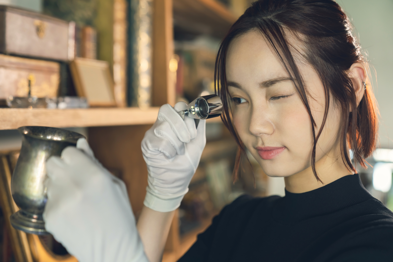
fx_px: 557
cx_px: 196
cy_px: 131
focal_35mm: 51
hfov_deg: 38.9
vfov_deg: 26.5
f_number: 2.8
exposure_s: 1/160
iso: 400
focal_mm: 51
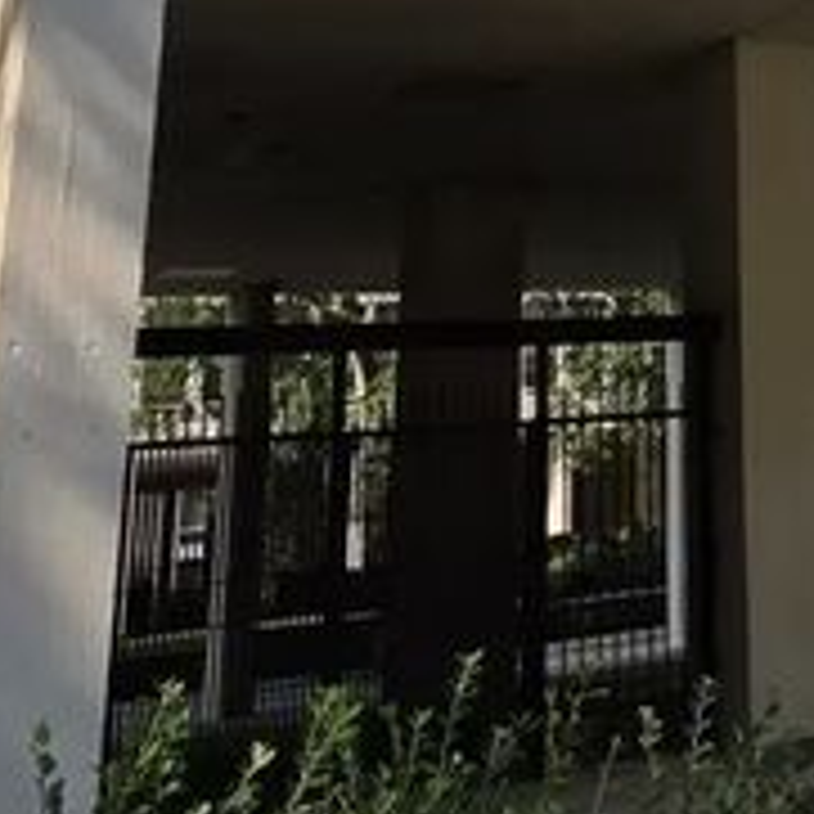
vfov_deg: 24.1
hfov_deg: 22.2
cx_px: 1196
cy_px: -157
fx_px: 1729
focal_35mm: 65
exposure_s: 1/1279
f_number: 1.9
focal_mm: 2.2
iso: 40
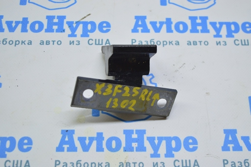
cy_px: 84
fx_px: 397
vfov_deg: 23.7
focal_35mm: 57
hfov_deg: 35.1
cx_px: 126
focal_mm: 38
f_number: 4.8
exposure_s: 1/50
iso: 400
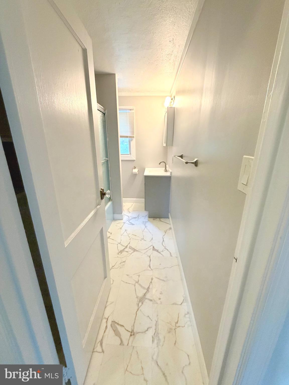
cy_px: 192
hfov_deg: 85.7
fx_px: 156
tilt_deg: -17.7
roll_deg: +0.2
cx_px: 144
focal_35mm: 14
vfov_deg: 102.1
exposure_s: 1/60
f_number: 2.2
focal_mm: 2.22
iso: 250
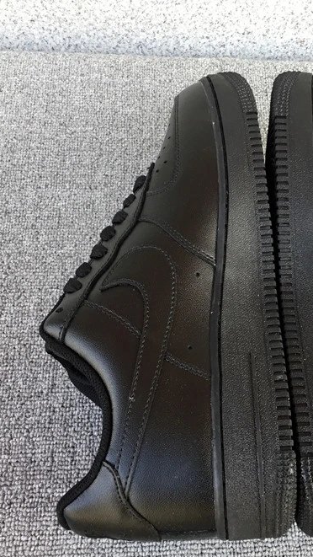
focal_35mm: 46
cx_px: 252
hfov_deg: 25.5
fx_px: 678
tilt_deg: -58.0
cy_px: 283
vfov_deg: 44.6
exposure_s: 1/100
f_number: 2.4
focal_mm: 3.3
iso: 40
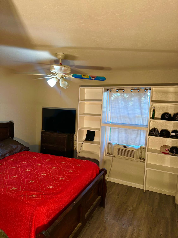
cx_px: 89
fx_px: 165
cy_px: 119
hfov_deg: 56.8
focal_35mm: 24
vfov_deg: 71.6
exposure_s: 1/60
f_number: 1.78
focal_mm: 6.86
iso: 160
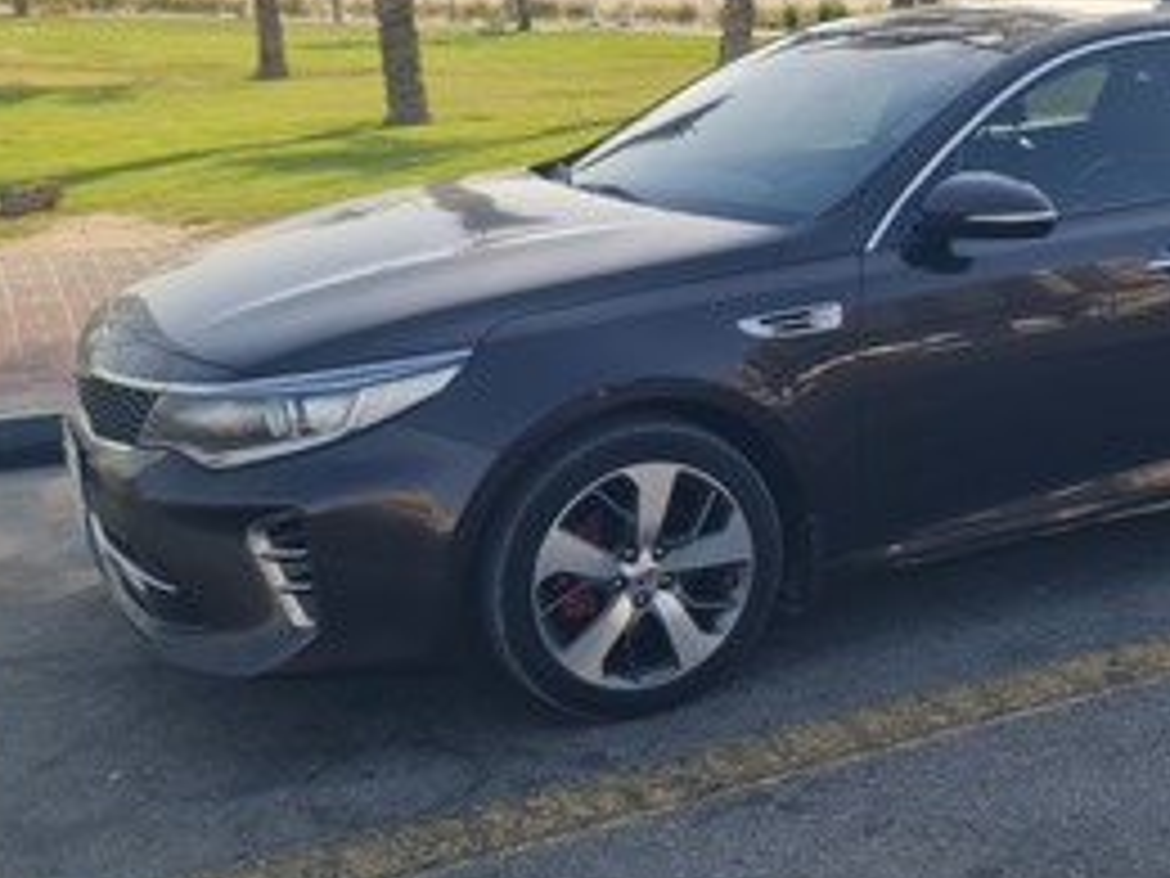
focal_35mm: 44
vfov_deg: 32.8
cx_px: 835
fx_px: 1487
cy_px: 489
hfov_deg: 42.0
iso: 50
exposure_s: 1/570
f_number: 1.8
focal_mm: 7
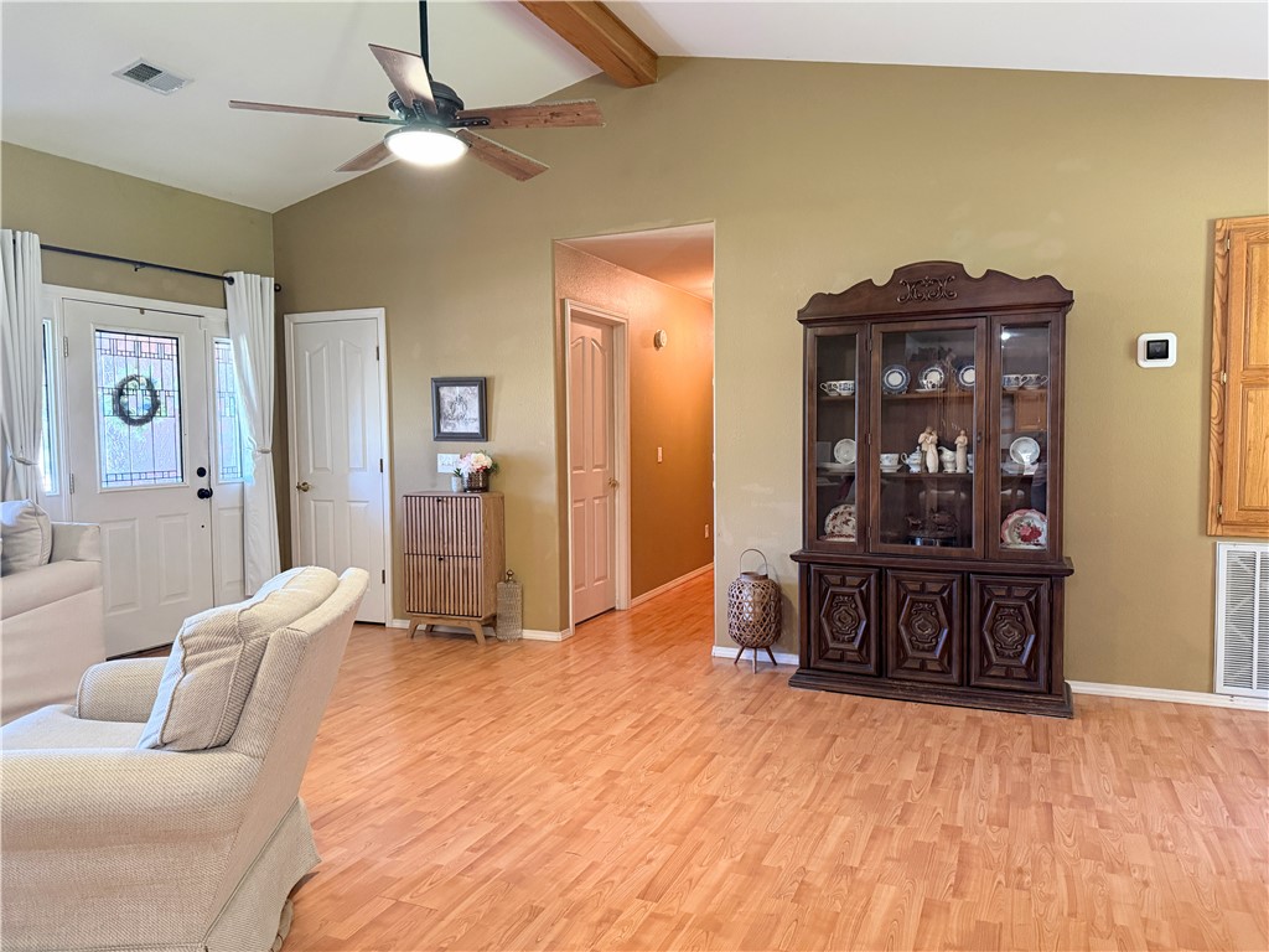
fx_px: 880
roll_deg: +1.2
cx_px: 634
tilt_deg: -2.3
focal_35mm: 24
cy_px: 476
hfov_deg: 71.6
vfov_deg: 56.8
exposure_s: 1/60
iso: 640
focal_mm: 6.76
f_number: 1.78
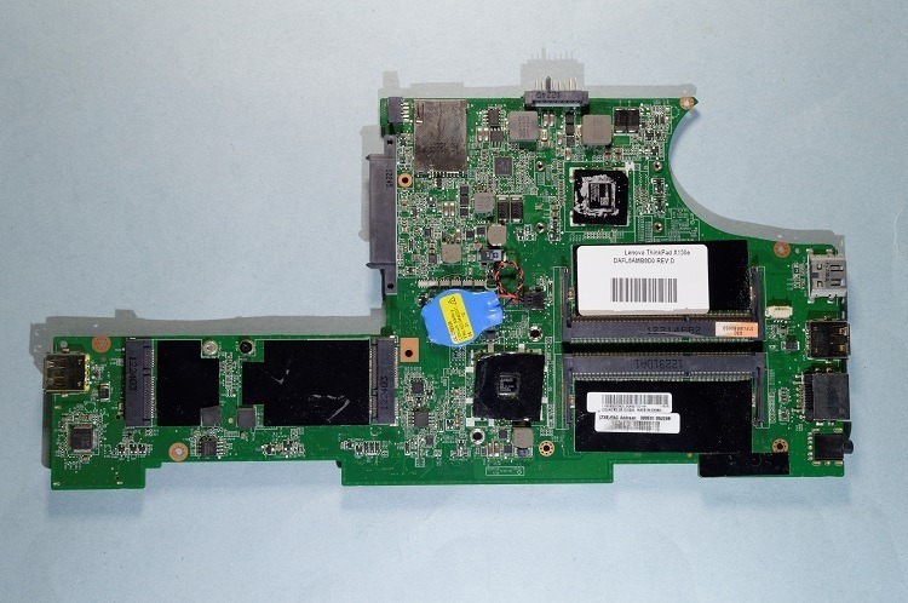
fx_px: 907
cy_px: 302
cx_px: 454
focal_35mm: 36
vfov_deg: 36.8
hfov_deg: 53.2
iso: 100
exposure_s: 1/6
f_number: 8
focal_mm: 24
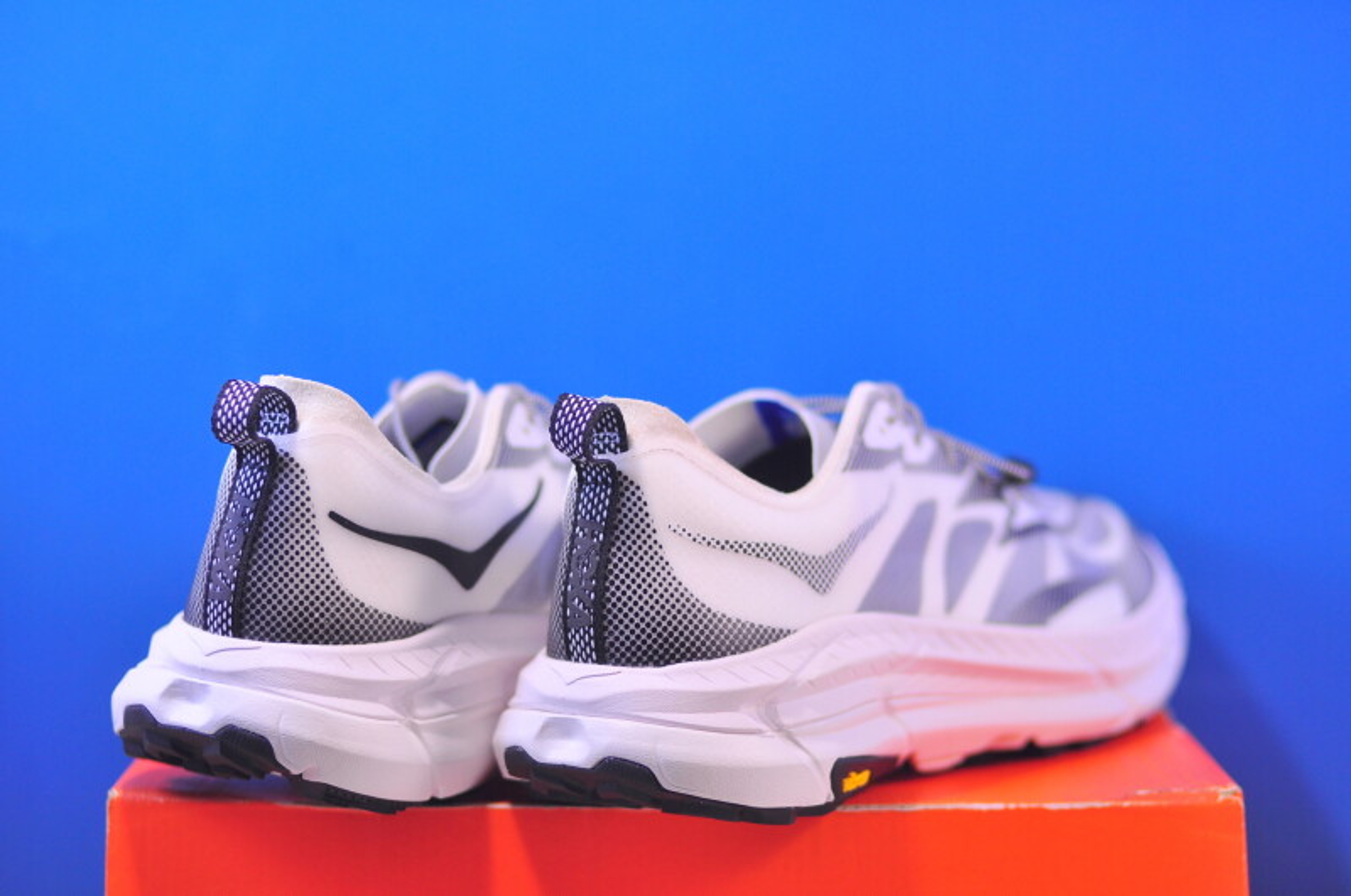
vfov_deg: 18.1
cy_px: 448
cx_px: 676
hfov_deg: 27.0
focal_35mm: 75
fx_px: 2811
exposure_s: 1/320
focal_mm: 50
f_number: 2.2
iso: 250
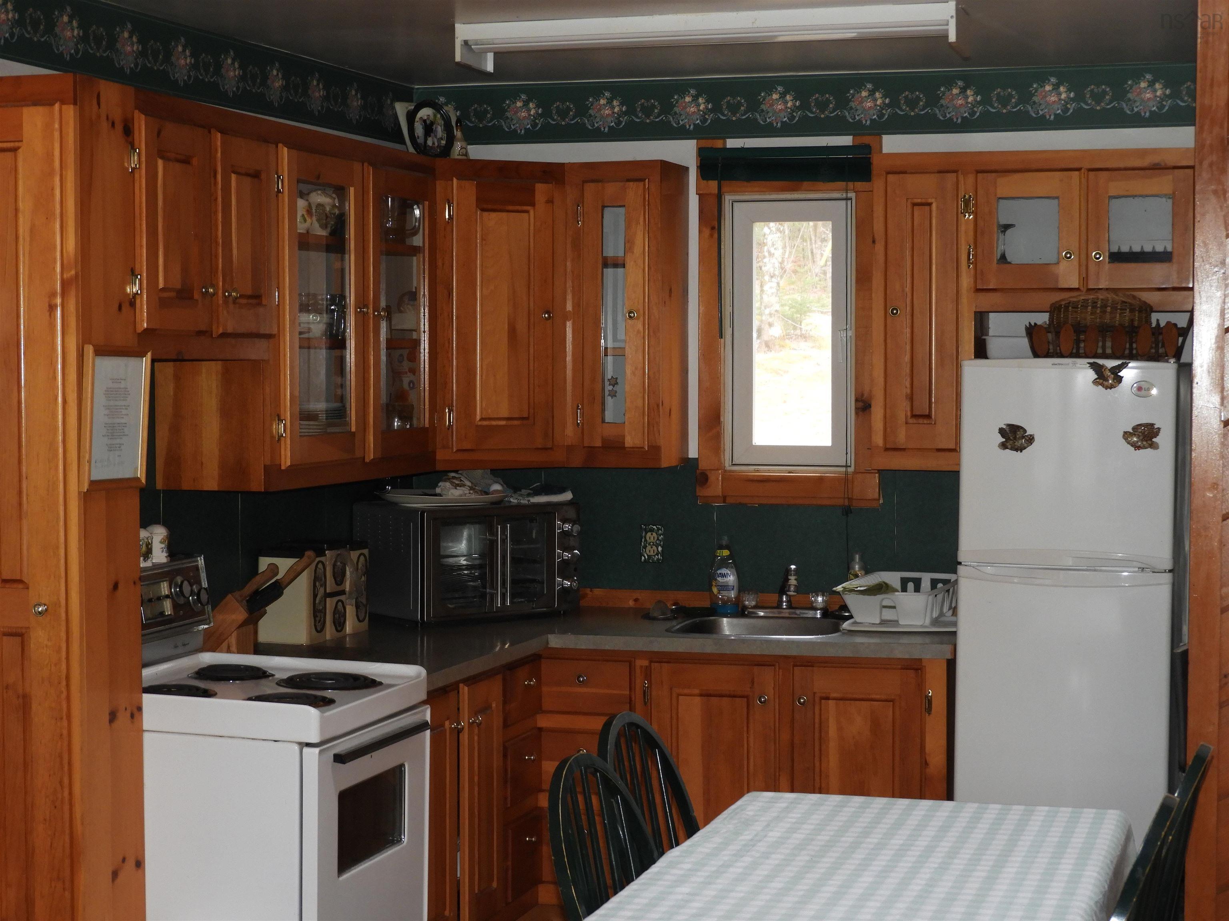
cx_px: 614
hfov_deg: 29.8
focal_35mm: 65
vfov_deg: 22.6
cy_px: 460
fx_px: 2308
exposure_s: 1/30
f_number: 4.2
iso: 200
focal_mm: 11.6
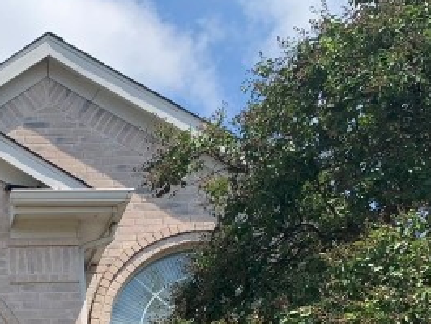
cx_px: -173
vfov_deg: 13.5
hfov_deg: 18.0
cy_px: 552
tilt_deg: +10.1
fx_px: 1246
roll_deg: +0.3
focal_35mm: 100
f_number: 1.8
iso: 25
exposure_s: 1/1299
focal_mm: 4.25
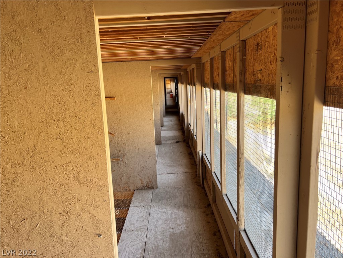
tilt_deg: -12.3
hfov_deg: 67.3
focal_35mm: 26
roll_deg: +2.0
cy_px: 129
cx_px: 172
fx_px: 258
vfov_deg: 53.1
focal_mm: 5.7
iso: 40
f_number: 1.5
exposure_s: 1/268
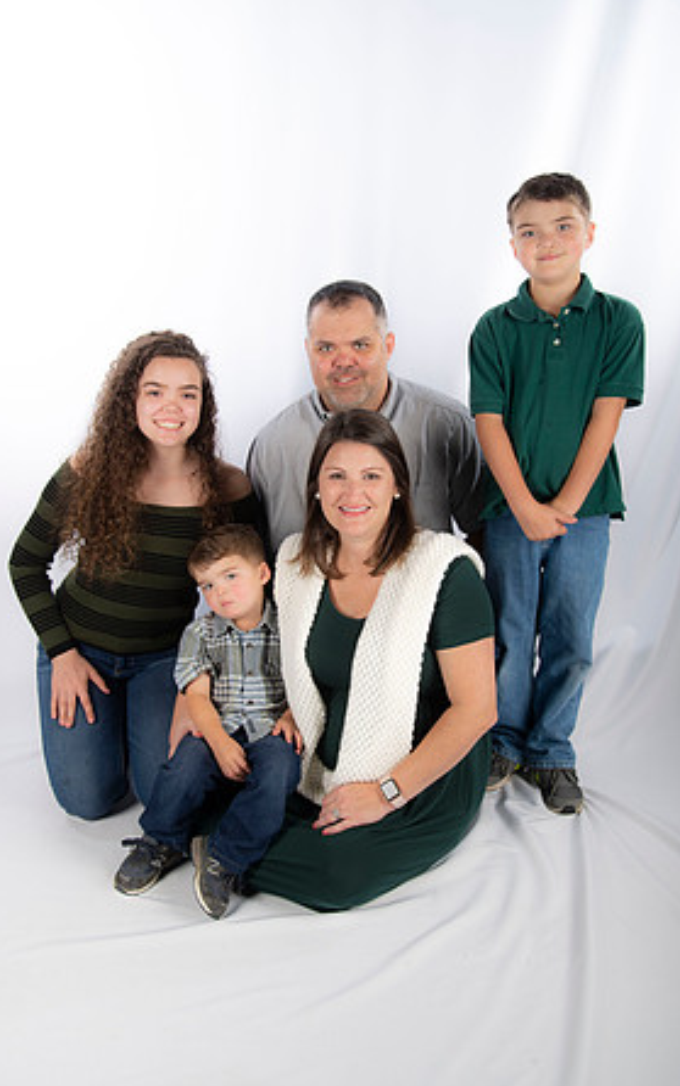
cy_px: 543
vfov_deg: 50.4
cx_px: 352
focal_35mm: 39
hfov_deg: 32.8
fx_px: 1156
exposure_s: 1/200
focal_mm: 38
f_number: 5.6
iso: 100
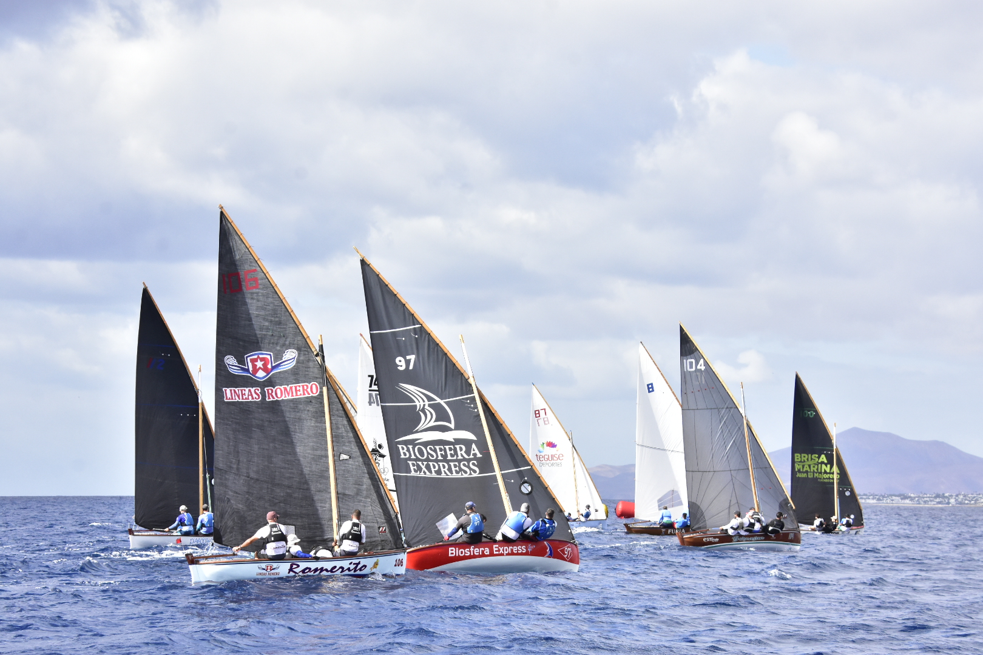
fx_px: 2785
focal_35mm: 102
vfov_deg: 13.4
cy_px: 328
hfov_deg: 20.0
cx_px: 492
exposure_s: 1/2000
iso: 1600
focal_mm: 68
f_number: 8
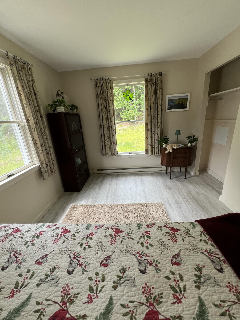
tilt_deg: -18.3
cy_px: 160
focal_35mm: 13
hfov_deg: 89.9
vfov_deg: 106.2
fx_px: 120
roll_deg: +4.0
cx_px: 120
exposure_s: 1/99
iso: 50
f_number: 1.8
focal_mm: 1.57
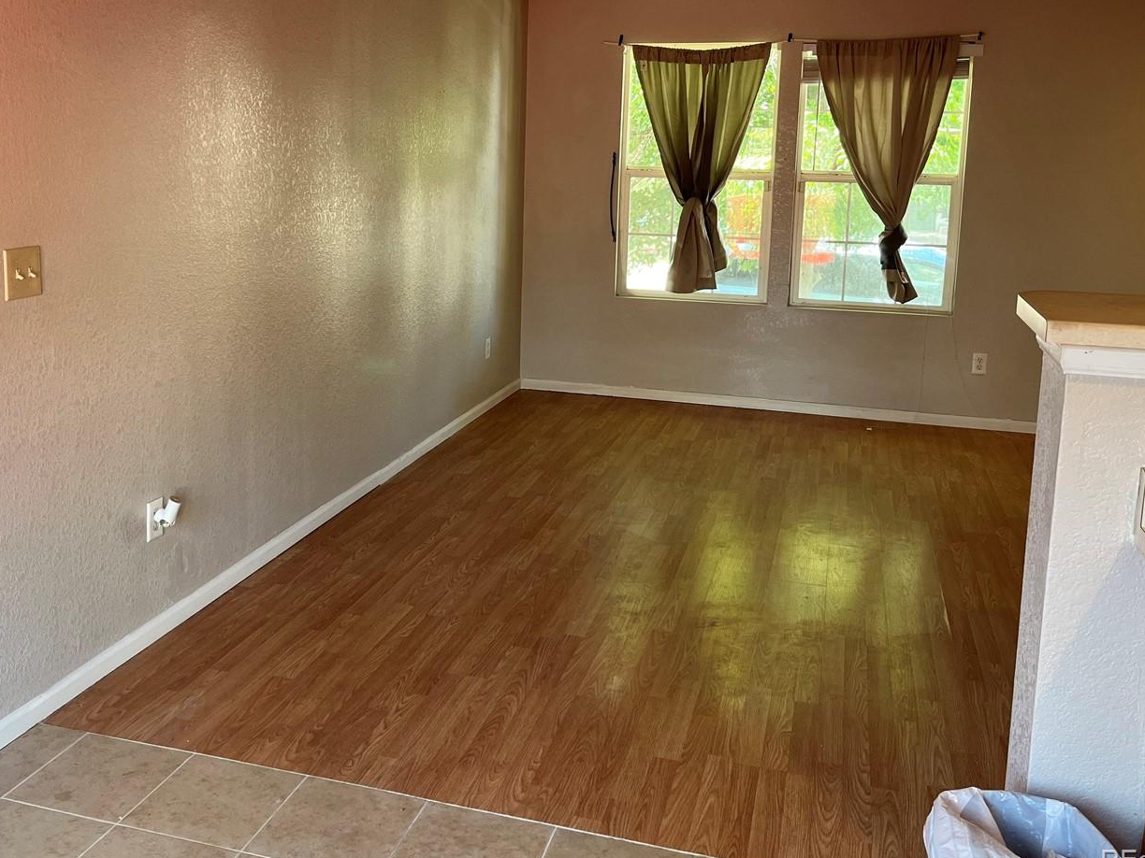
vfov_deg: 41.5
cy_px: 319
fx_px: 1125
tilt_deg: -8.3
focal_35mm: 34
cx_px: 504
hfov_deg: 53.8
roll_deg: -0.7
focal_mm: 5.1
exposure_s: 1/60
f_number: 1.6
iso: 125
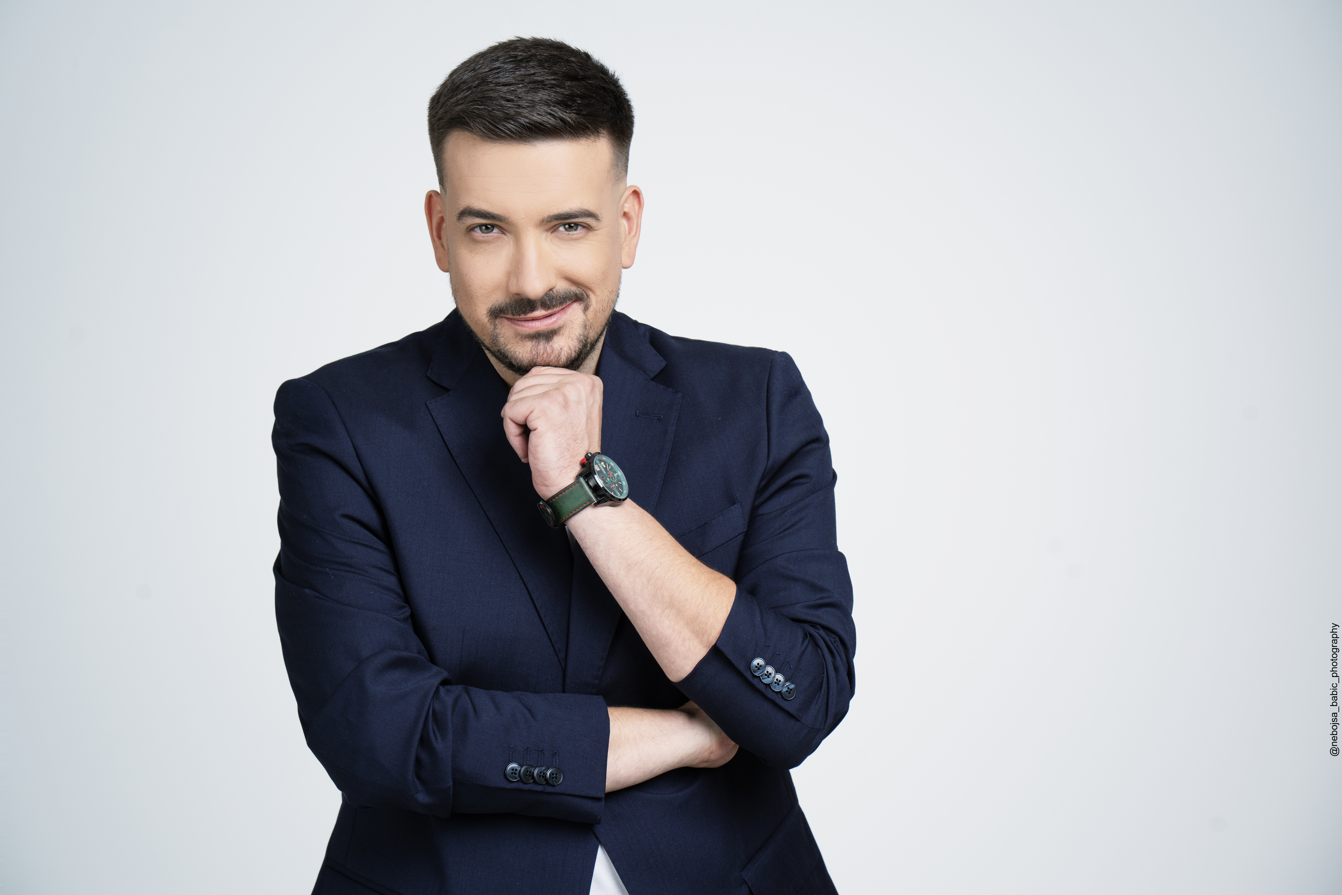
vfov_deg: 16.1
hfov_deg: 23.9
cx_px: 671
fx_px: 3169
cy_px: 448
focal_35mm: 85
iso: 400
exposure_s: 1/125
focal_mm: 85
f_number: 7.1
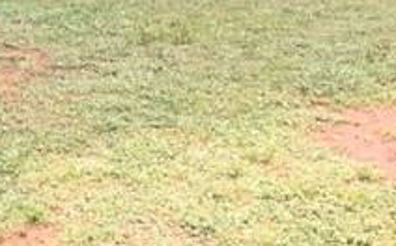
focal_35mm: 93
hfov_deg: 22.0
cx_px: 65
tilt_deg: -1.5
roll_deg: +1.7
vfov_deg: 12.9
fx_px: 1003
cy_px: -181
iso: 25
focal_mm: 4.15
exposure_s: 1/184
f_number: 2.2
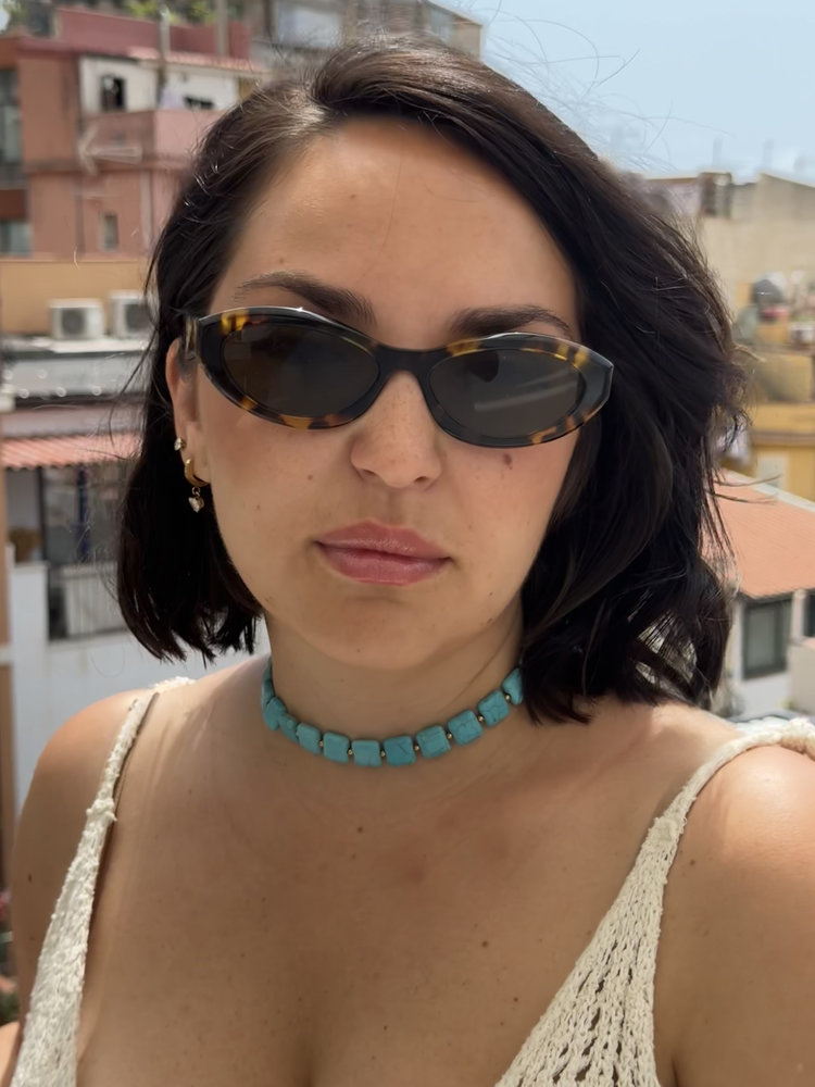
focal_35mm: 48
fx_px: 1507
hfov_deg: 30.3
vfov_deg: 39.7
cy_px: 544
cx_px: 408
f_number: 1.78
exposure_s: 1/2110
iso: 64
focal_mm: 6.76
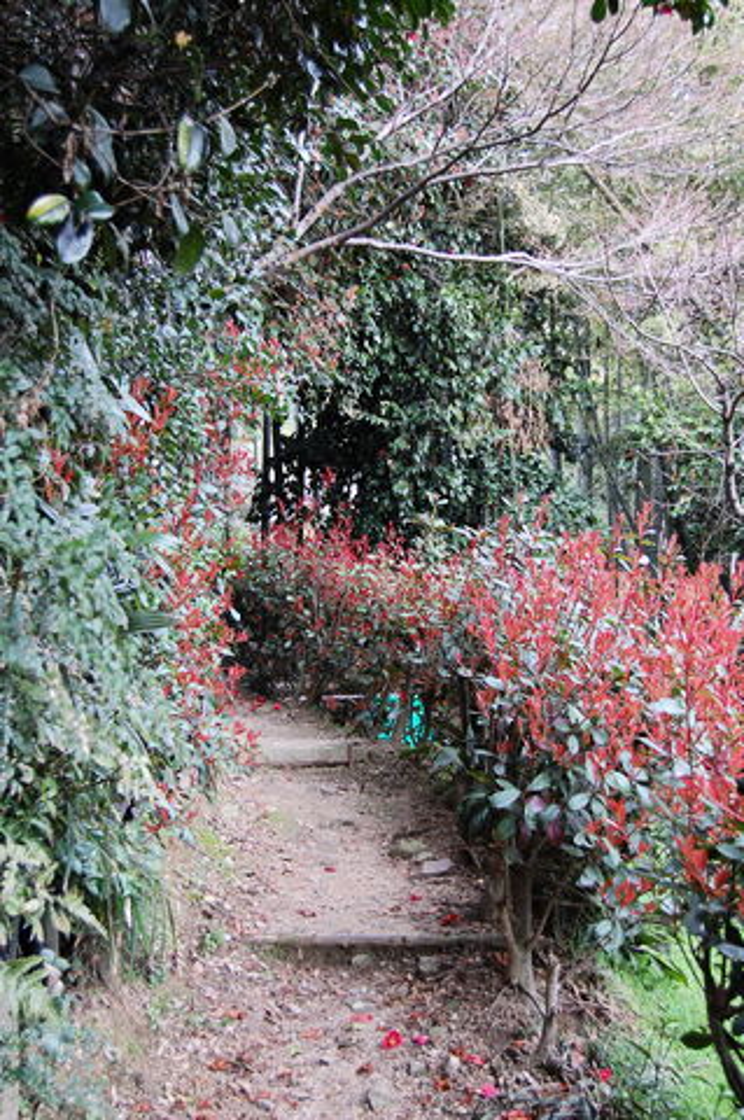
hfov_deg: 29.8
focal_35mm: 45
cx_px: 372
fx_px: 1398
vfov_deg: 43.6
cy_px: 560
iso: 400
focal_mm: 30
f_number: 4.5
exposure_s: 1/80
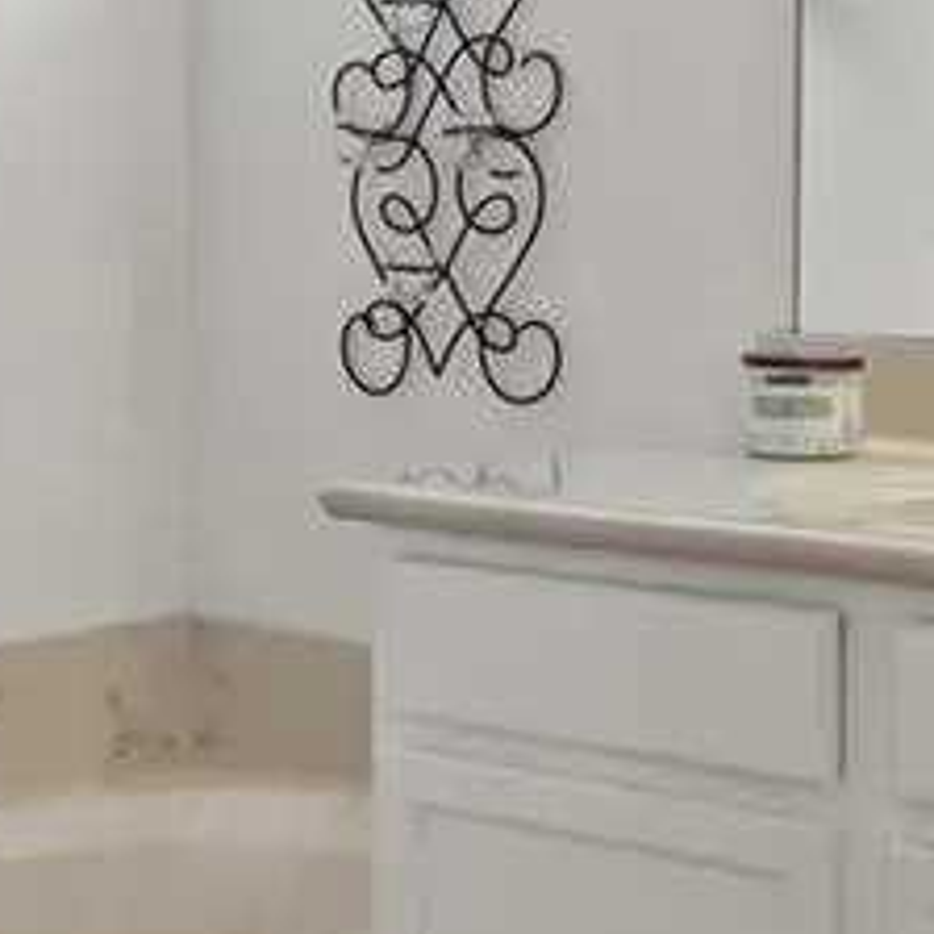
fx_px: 2961
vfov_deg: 17.7
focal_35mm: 97
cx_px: 871
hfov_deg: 17.6
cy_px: 150
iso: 250
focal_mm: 16
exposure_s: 1/30
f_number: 4
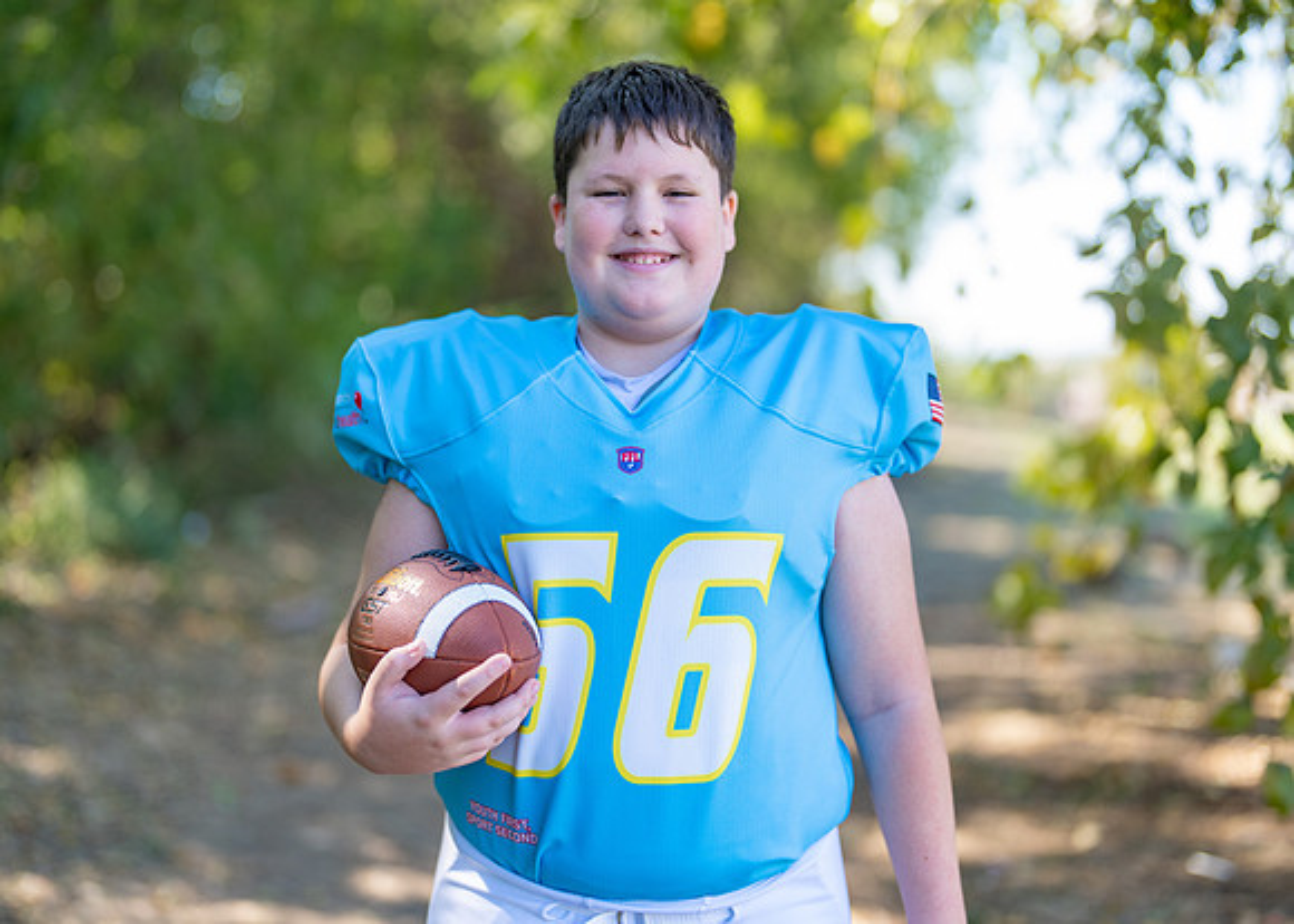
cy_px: 438
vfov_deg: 23.9
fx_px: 2178
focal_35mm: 59
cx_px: 658
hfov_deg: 33.1
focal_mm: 50
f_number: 1.2
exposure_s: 1/1000
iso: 100
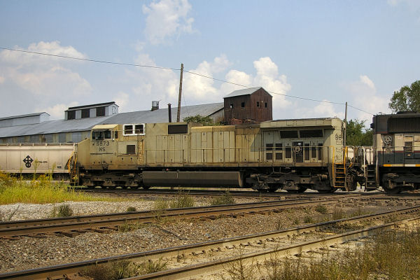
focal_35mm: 32
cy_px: 140
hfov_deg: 59.5
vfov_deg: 41.7
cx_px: 210
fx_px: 367
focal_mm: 21
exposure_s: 1/3000
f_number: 4
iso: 200
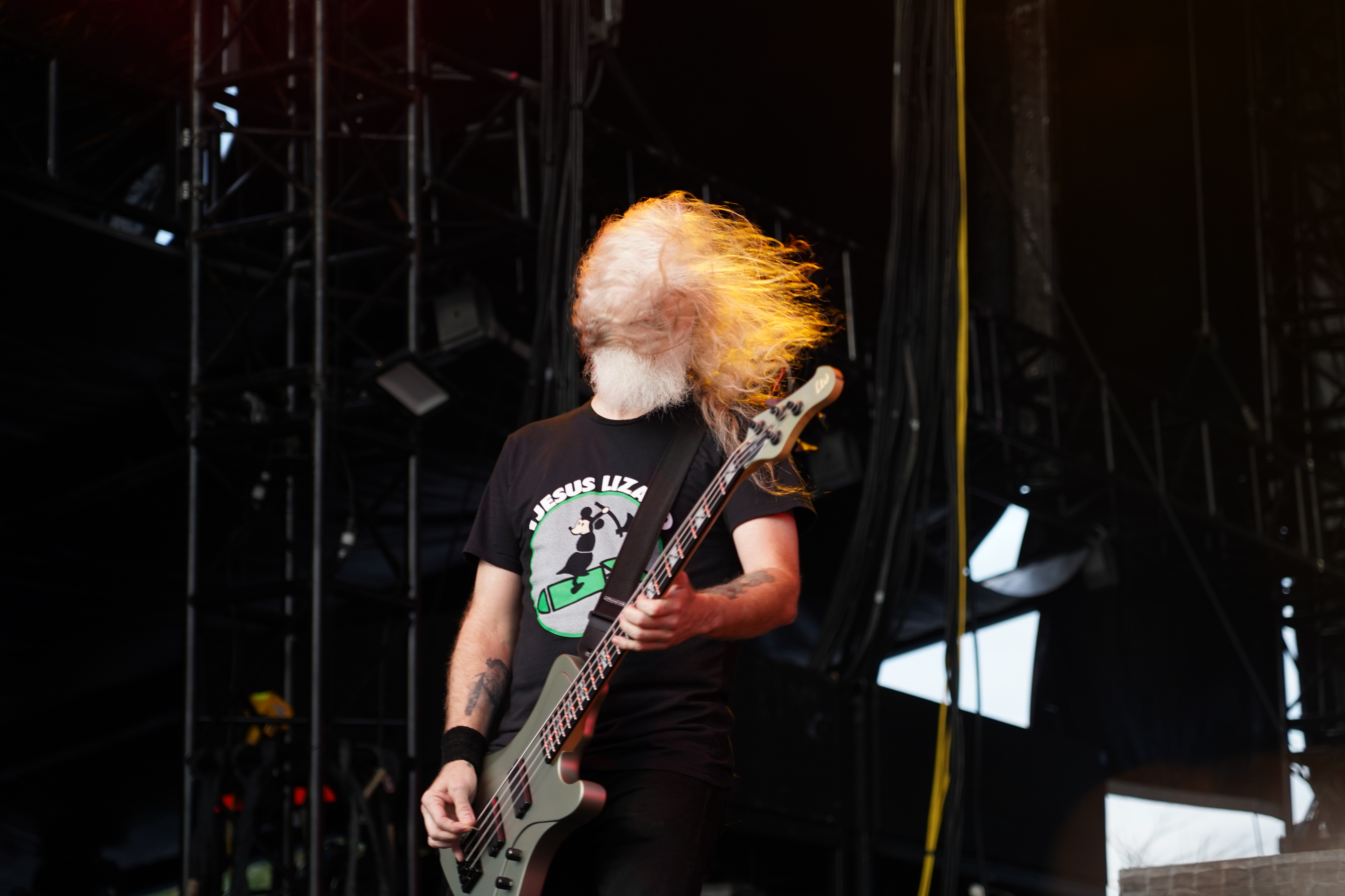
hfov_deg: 19.5
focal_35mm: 105
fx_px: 3923
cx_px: 672
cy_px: 448
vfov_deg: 13.0
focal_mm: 105
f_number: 4
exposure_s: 1/125
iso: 400
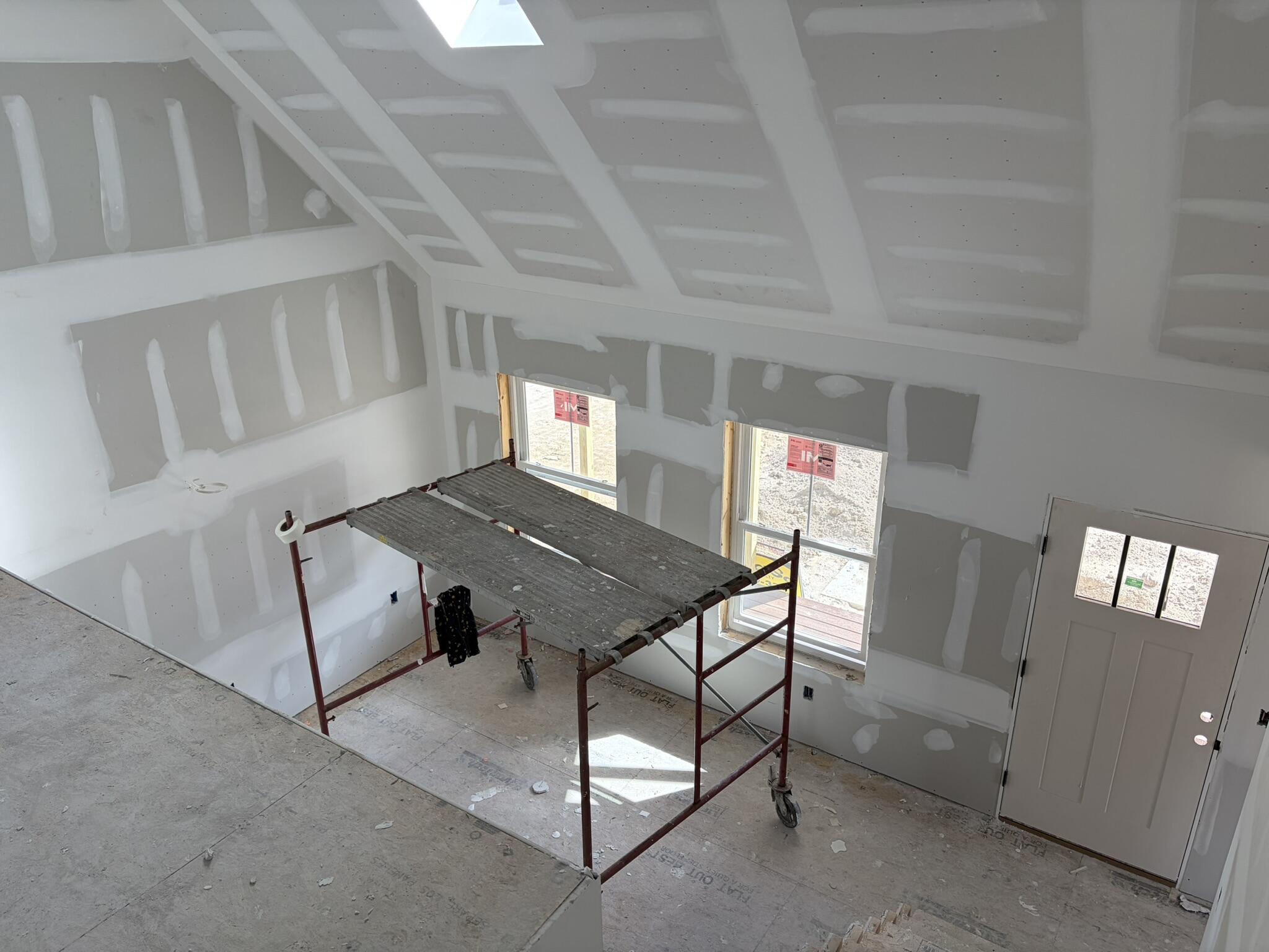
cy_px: 476
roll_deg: +0.6
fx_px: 953
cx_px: 634
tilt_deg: -23.0
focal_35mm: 26
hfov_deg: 67.3
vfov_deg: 53.1
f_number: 1.6
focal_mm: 5.96
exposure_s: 1/211
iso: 80
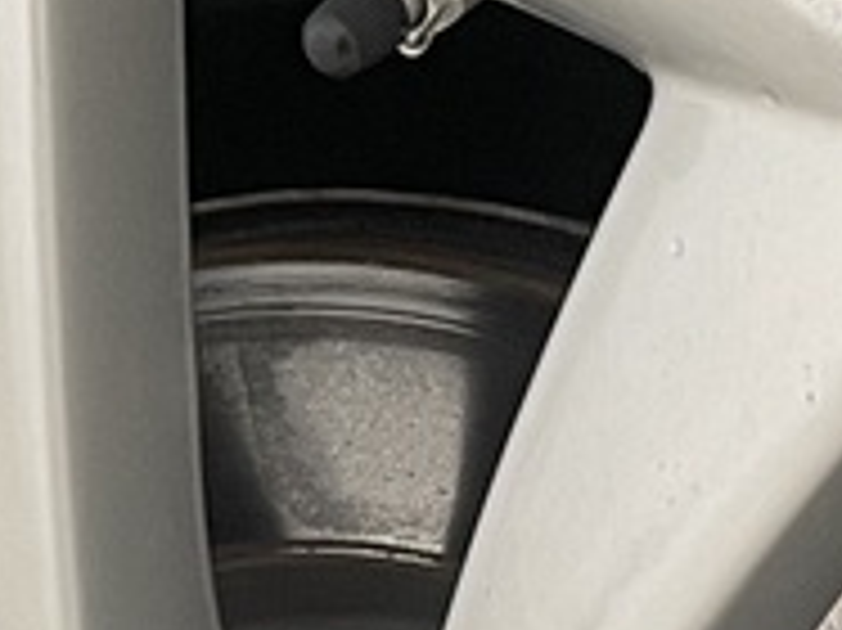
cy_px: 1174
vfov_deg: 7.2
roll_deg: -1.7
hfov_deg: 9.9
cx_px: 473
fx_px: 4862
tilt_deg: -22.8
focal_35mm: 200
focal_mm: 4.2
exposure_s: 1/50
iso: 80
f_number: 1.6
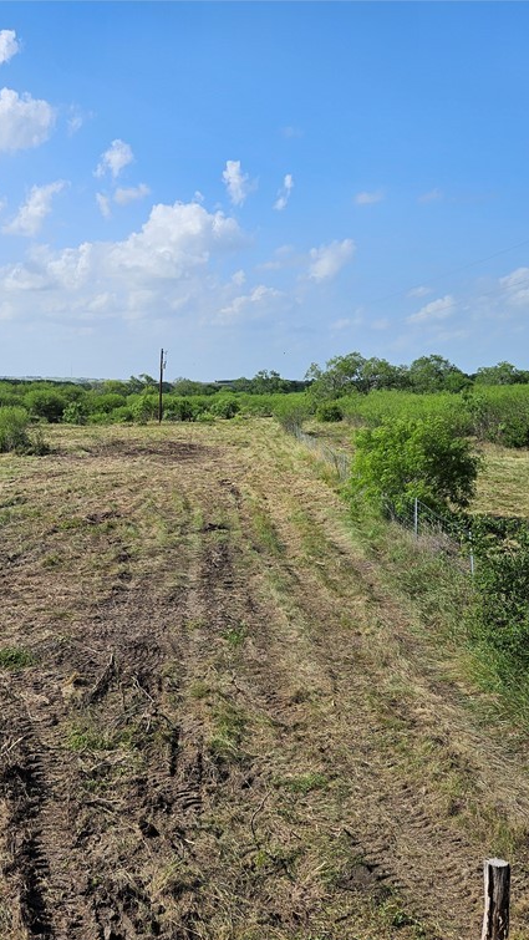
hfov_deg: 34.0
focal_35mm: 34
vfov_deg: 58.0
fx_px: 847
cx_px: 132
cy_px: 477
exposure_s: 1/2517
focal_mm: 5.4
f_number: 1.8
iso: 25
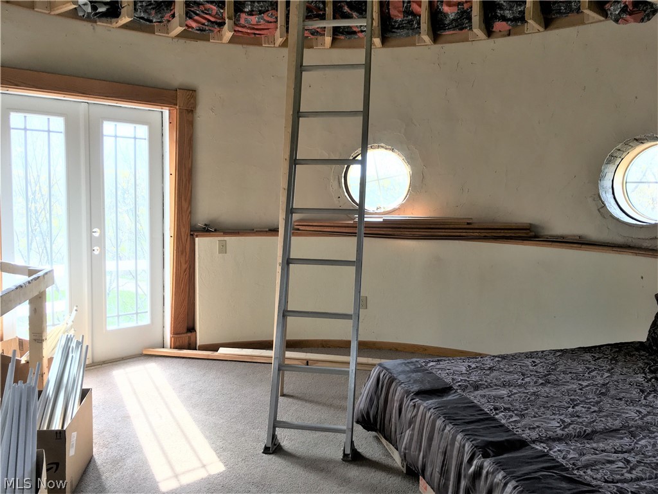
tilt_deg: -6.9
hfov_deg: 61.7
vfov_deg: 48.2
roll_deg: -1.4
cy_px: 247
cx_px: 329
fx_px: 551
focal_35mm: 29
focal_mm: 4.15
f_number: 2.2
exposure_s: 1/120
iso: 32
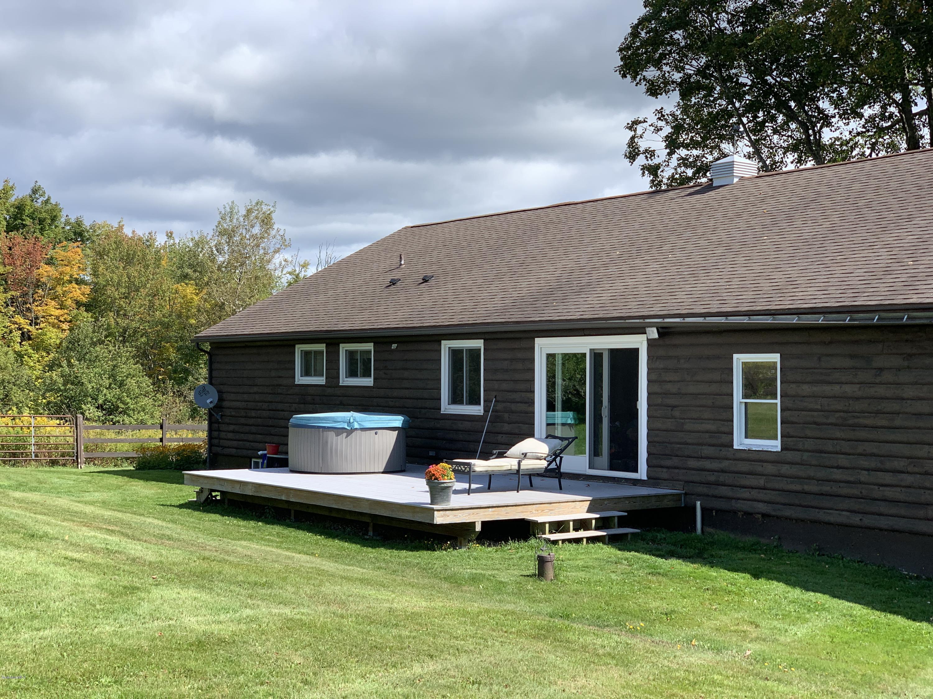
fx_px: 1402
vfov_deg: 28.0
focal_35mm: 52
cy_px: 350
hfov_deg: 36.8
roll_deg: -0.8
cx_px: 466
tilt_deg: +1.6
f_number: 2.4
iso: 16
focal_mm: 6
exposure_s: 1/727
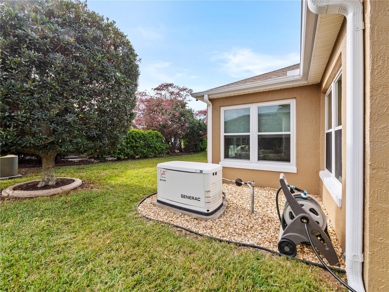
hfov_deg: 102.1
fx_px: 157
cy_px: 146
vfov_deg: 85.7
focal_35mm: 14
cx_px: 194
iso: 800
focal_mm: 7
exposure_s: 1/250
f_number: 8
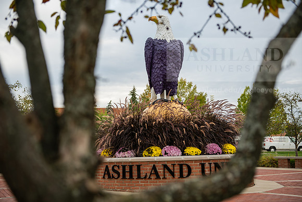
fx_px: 420
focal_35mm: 50
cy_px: 101
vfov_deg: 27.0
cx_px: 151
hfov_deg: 39.6
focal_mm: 50
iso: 160
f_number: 3.2
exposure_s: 1/320
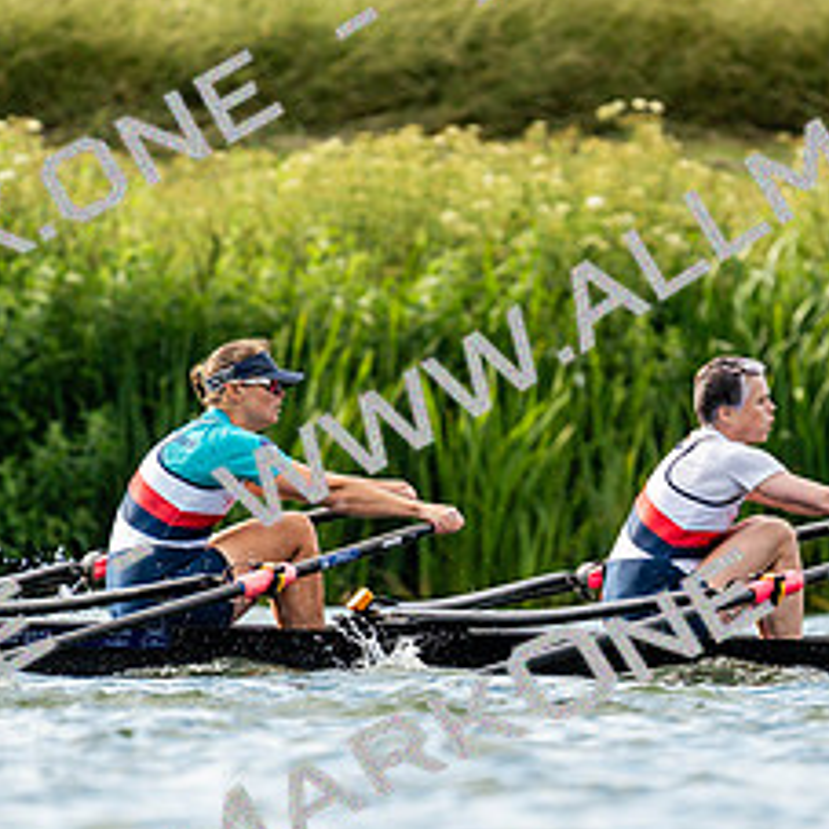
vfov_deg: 1.3
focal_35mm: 1303
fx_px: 35304
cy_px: 539
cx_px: 665
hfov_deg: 1.3
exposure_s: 1/2000
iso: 500
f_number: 6.3
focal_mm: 600
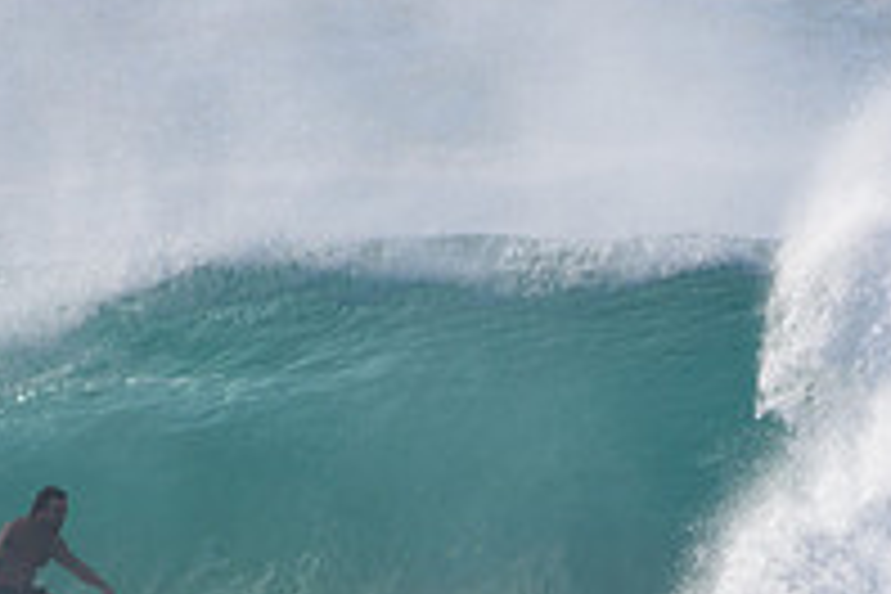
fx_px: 54273
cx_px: 562
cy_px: 745
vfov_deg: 0.6
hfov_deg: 0.9
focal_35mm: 2193
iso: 280
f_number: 5.6
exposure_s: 1/2000
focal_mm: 500
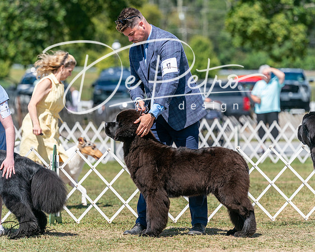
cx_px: 158
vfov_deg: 6.9
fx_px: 2099
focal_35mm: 225
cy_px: 126
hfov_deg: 8.6
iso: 250
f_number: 4.5
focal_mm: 200
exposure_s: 1/1600
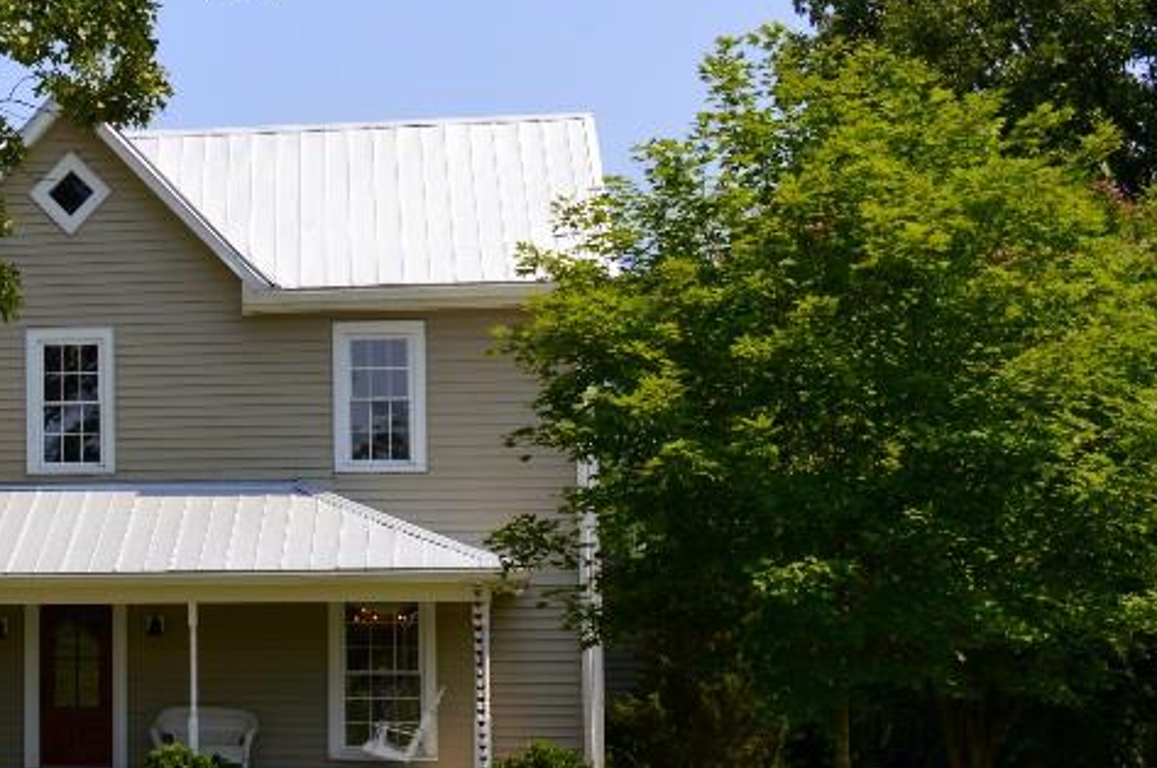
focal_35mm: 78
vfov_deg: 17.4
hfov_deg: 24.4
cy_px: 486
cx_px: -91
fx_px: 2503
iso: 100
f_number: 7.1
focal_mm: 24
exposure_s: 1/200
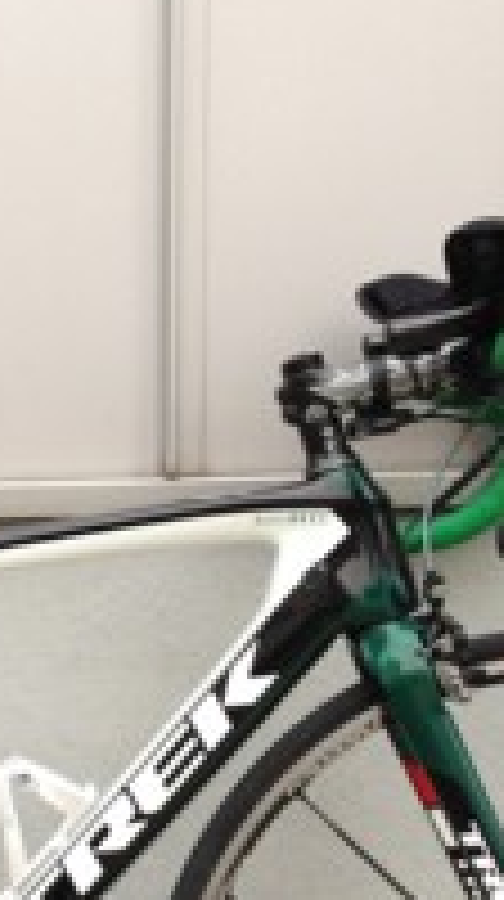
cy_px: 693
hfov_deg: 14.5
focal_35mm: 81
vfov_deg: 25.9
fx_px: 1931
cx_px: -63
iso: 64
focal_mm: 4.12
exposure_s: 1/60
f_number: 2.4
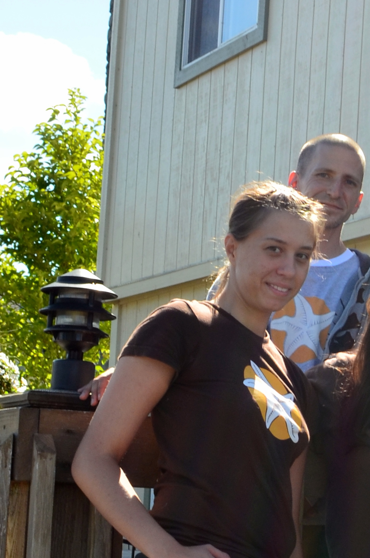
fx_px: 1827
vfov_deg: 17.3
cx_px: 477
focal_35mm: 118
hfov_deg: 11.3
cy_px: 389
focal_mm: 24
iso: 200
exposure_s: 1/125
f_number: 11
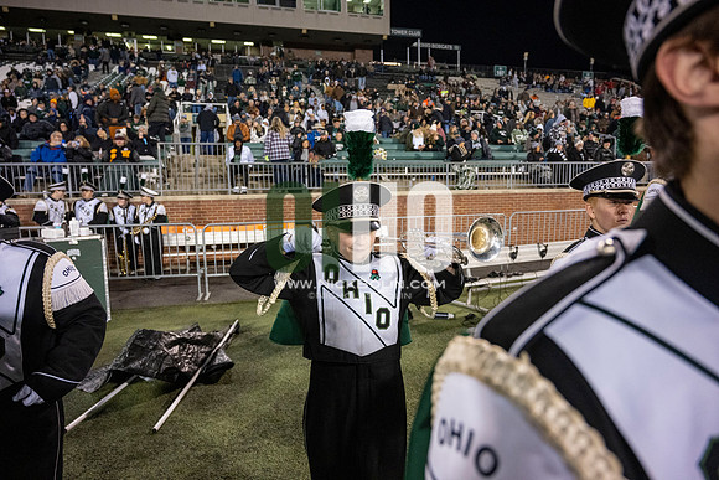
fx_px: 479
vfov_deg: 53.2
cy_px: 240
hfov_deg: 73.7
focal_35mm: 24
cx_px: 360
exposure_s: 1/500
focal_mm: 24
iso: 2000
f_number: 4
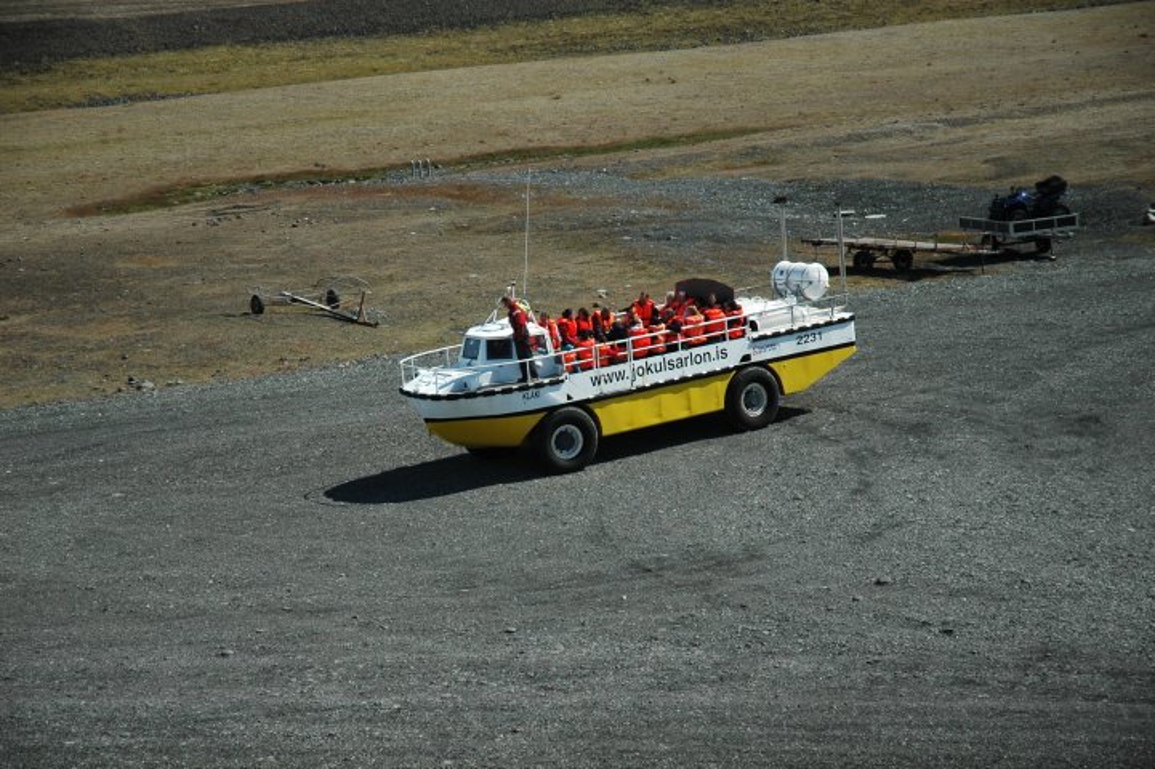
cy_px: 384
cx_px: 578
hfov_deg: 19.5
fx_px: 3367
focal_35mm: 105
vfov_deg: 13.0
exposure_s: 1/500
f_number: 4.5
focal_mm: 70
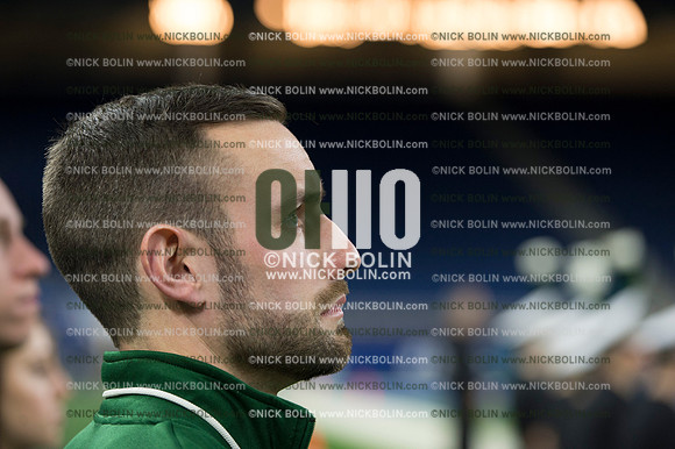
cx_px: 338
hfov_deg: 15.8
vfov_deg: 10.5
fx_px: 2436
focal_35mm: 130
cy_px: 224
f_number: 3.5
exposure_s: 1/1250
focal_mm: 130
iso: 2500
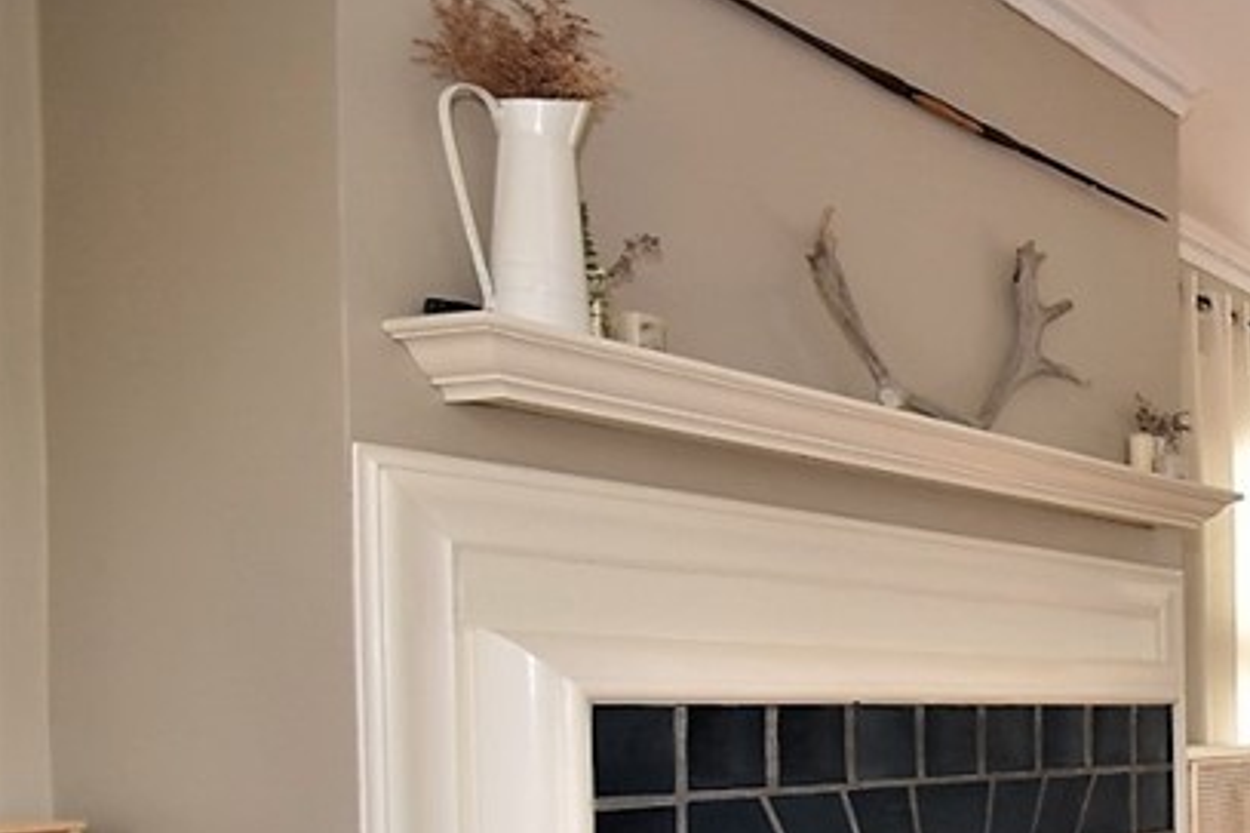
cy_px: 705
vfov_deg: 32.2
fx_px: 1388
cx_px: 1652
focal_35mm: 40
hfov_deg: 33.8
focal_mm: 10
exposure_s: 1/60
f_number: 8
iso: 200
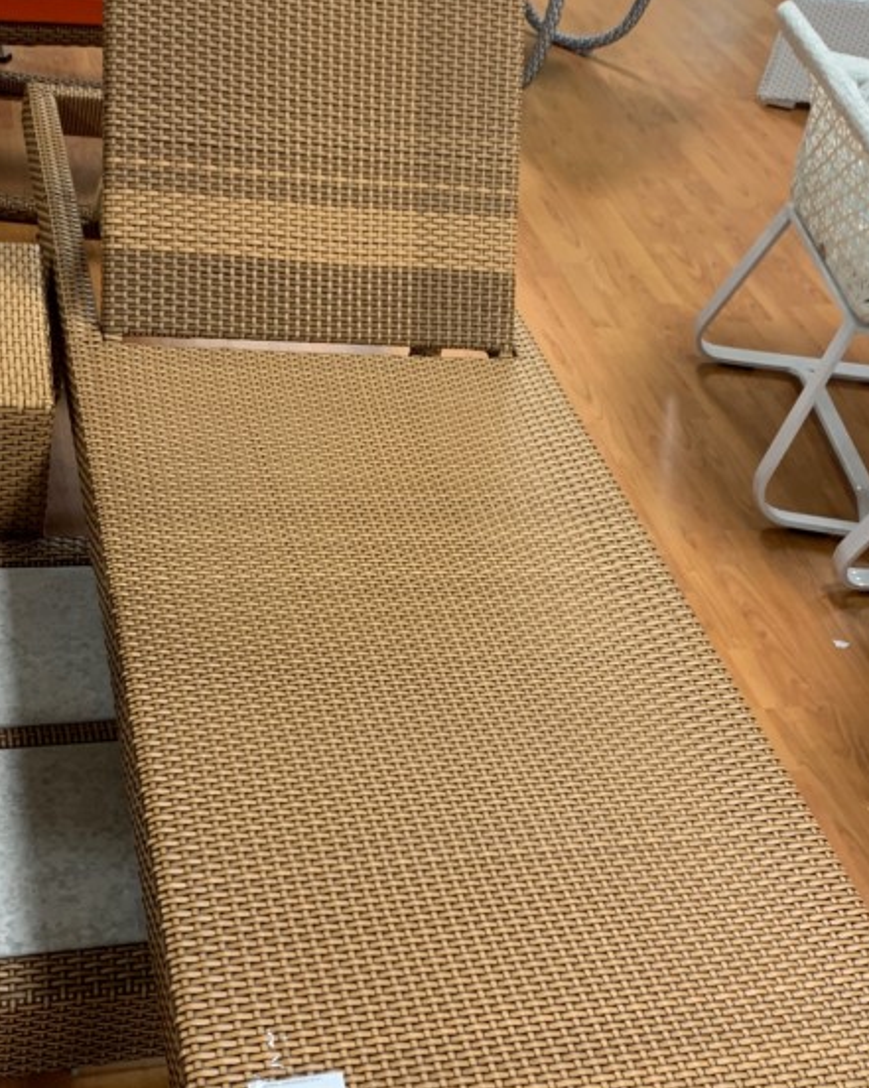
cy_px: 507
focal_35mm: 46
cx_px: 432
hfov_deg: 32.7
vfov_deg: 40.3
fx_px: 1480
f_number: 1.8
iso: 160
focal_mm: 4.25
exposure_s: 1/50
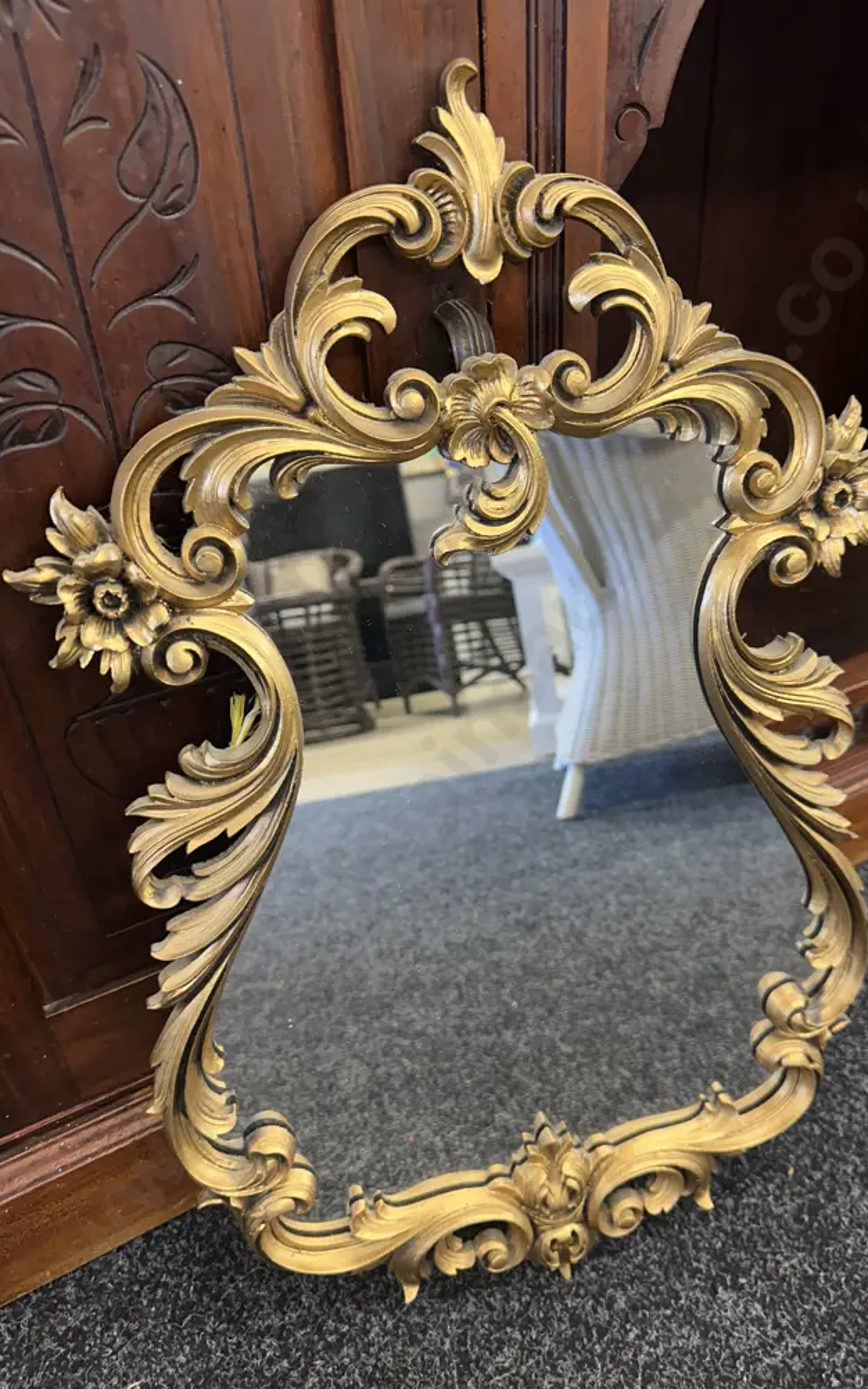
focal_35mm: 26
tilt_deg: -36.6
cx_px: 506
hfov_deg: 47.4
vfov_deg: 70.4
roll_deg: +1.9
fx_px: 984
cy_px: 704
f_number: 1.78
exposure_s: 1/50
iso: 320
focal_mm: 6.86
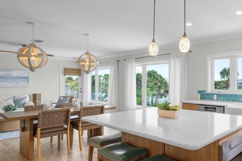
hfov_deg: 60.0
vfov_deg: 46.4
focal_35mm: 28
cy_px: 84
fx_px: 188
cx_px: 195
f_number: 10
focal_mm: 16
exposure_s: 1/5
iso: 400
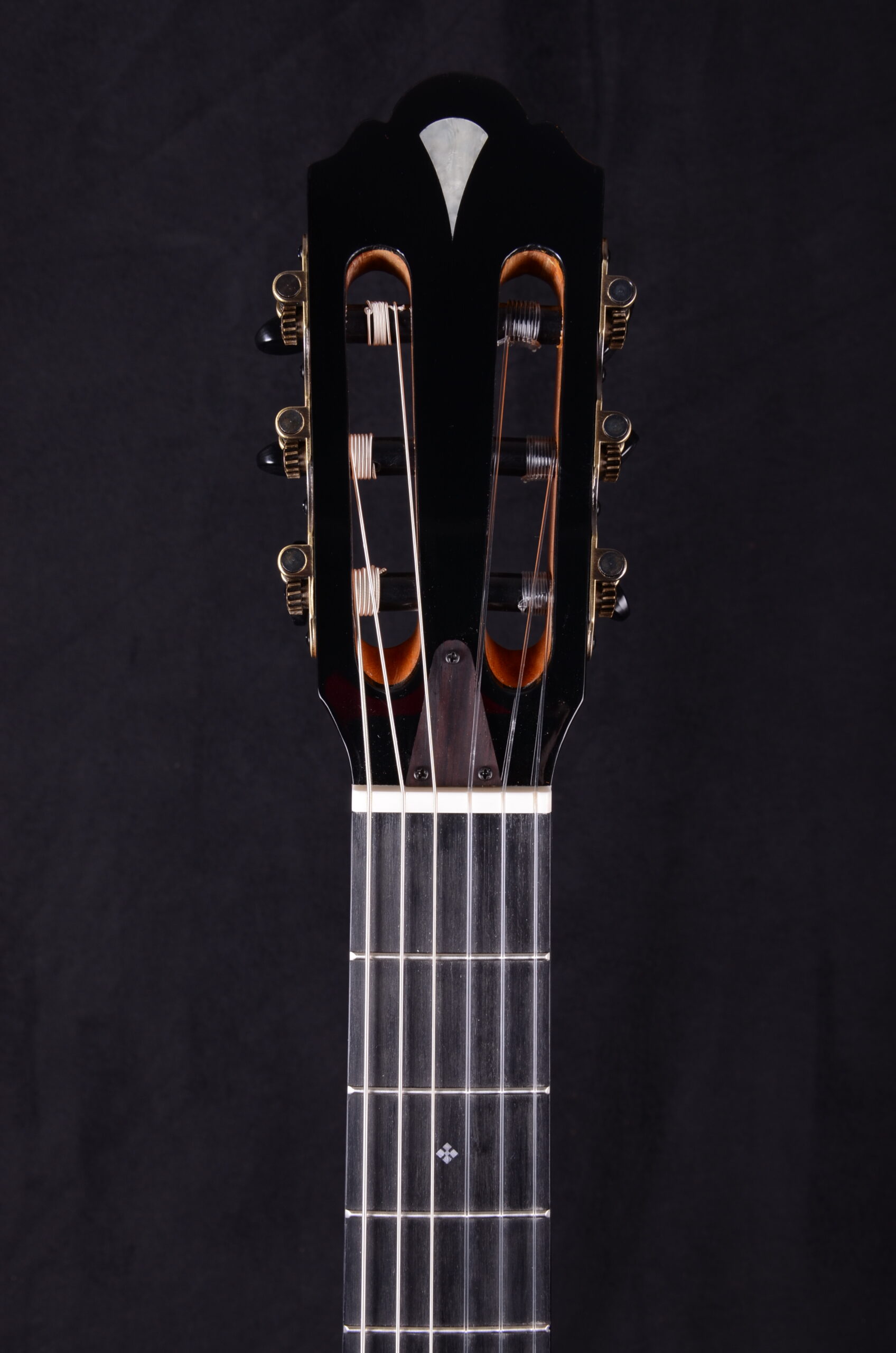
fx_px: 1687
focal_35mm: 45
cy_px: 676
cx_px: 448
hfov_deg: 29.7
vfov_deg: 43.7
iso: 200
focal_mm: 30
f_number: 11
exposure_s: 1/200
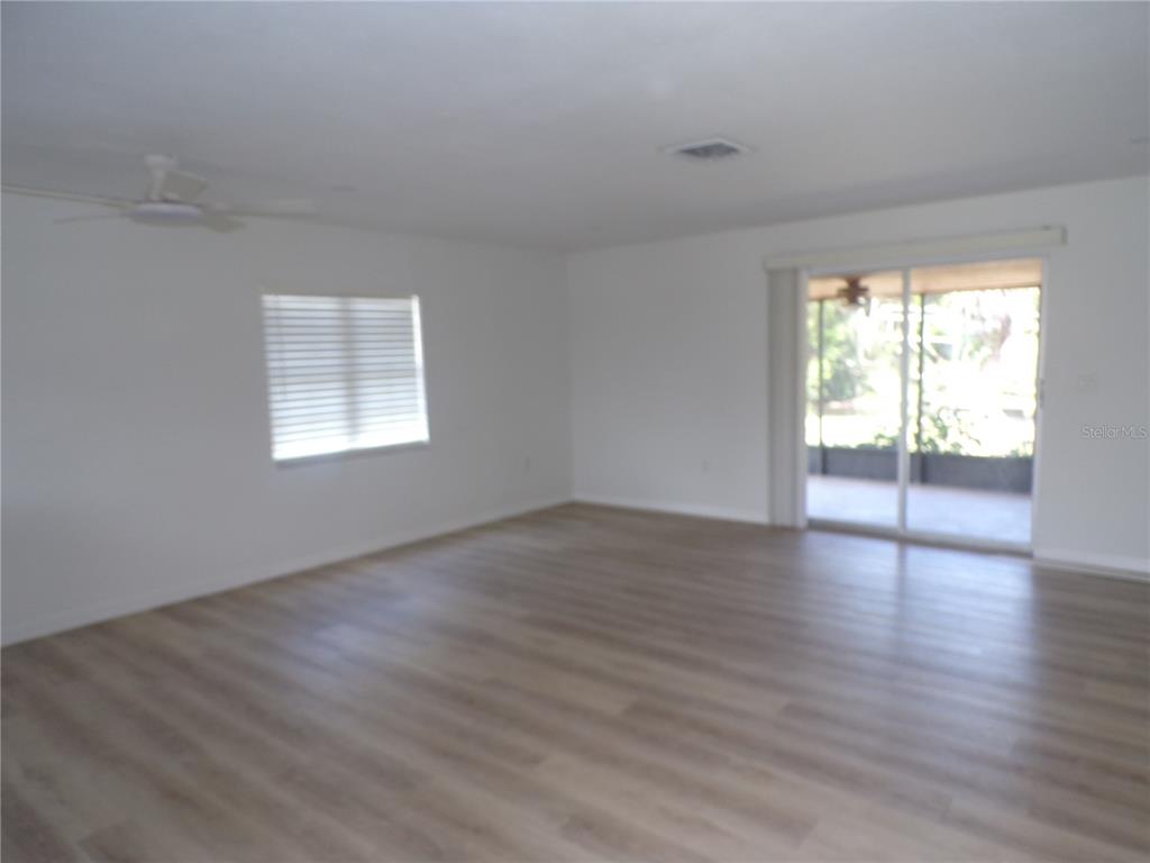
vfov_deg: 56.8
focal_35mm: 24
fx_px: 797
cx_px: 575
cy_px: 432
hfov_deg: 71.6
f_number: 3
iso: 100
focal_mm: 4.3
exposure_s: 1/40
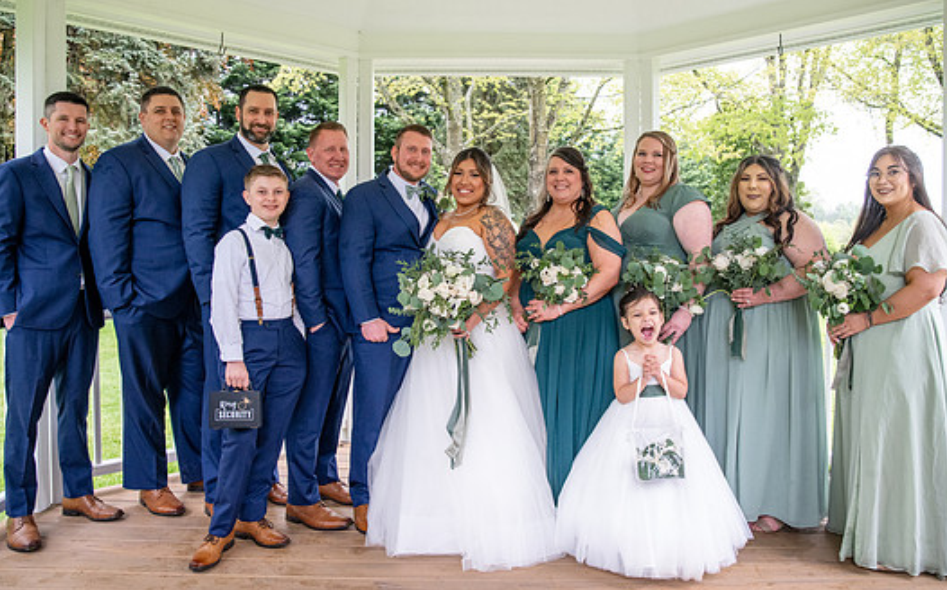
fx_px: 696
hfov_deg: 68.4
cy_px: 262
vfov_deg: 45.9
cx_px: 477
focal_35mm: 27
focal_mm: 24
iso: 2000
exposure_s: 1/320
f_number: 4
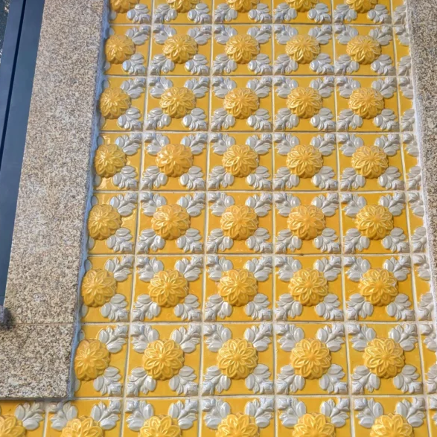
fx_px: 528
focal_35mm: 37
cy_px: 260
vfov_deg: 44.7
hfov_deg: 44.6
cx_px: 269
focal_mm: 4.53
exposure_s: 1/130
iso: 27
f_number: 1.7
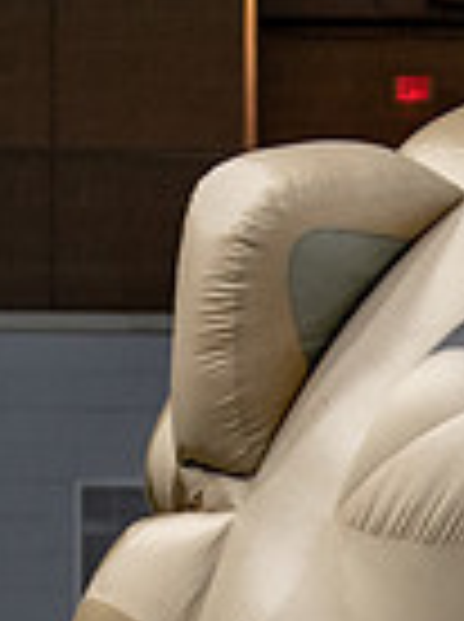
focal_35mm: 432
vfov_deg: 4.5
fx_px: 7745
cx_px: 1196
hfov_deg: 3.4
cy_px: 1282
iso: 500
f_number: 1.2
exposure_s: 1/1250
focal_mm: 50
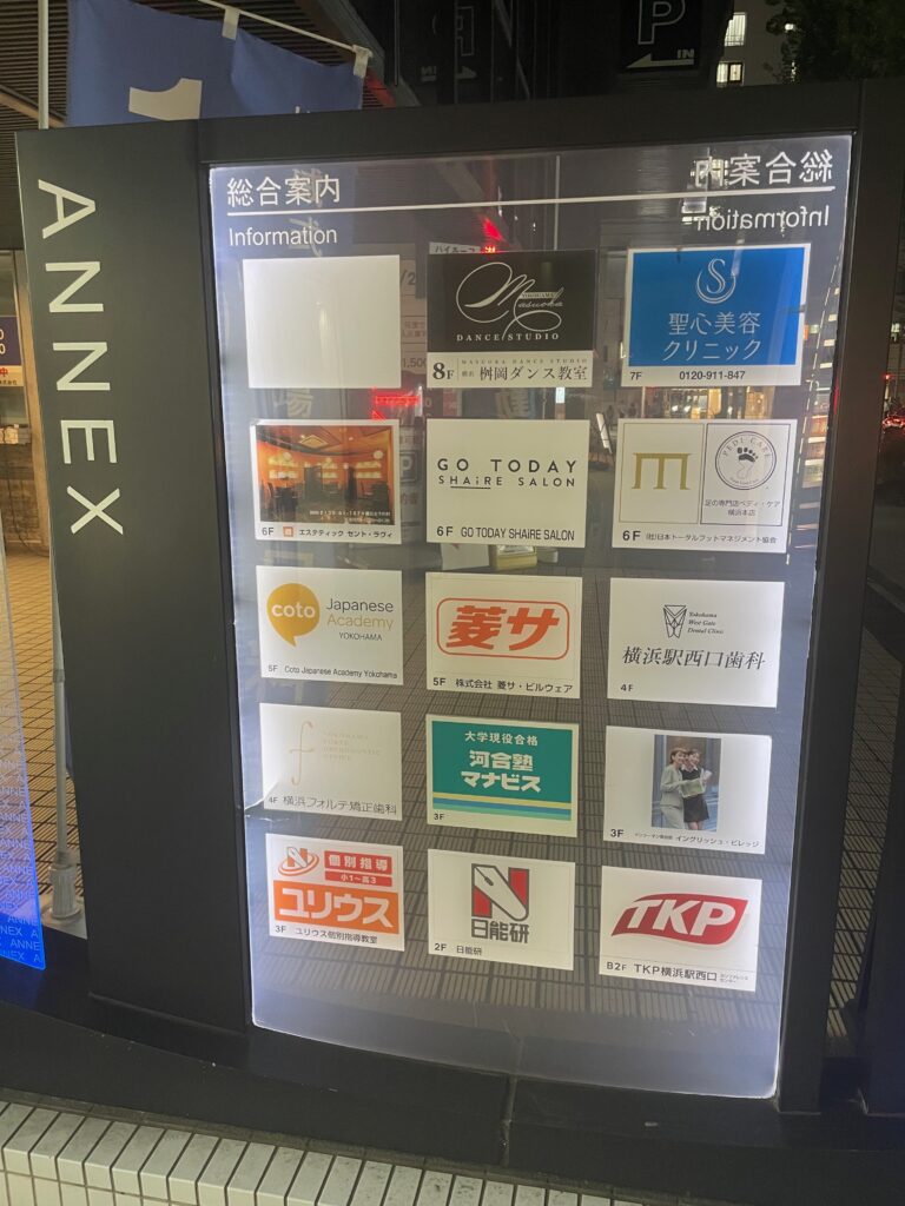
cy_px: 603
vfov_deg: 67.3
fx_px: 906
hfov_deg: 53.1
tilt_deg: -11.9
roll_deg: +0.0
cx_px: 452
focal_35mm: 26
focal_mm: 4.2
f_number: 1.6
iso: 320
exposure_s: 1/50
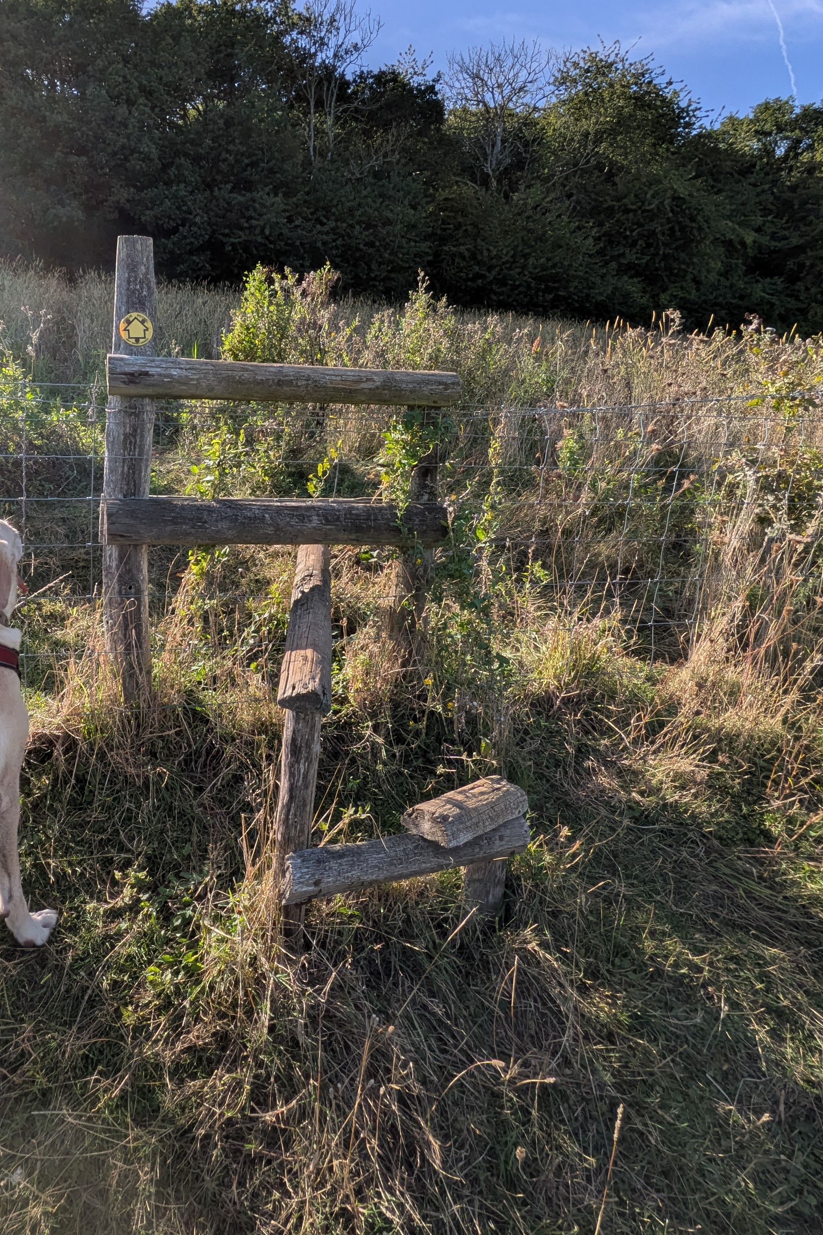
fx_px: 720
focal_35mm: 21
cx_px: 268
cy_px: 532
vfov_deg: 80.8
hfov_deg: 58.0
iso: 49
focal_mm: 1.85
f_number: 2.2
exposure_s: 1/1852
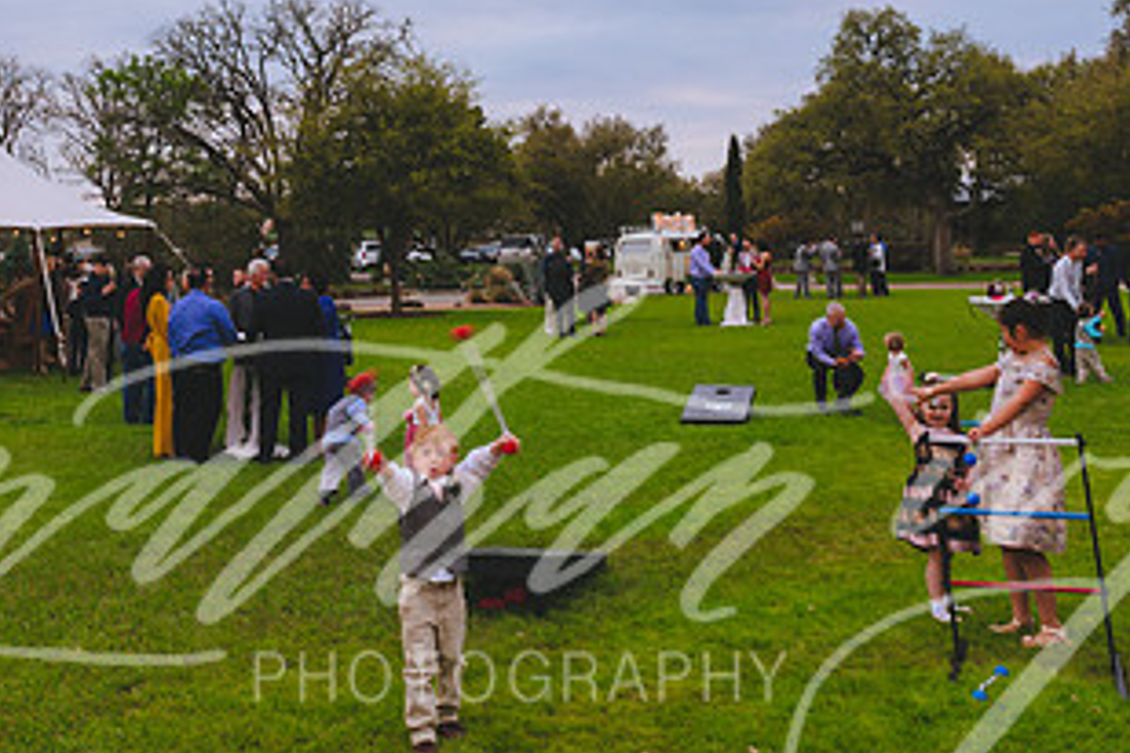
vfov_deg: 28.7
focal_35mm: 45
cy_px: 73
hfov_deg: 43.3
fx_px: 1412
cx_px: 435
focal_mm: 24
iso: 125
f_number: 5.6
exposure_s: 1/50
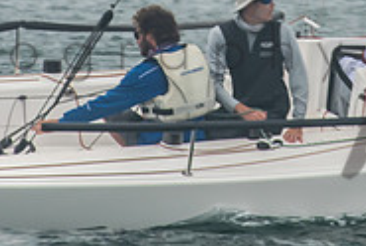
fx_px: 10529
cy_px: -96
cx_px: 255
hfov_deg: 2.0
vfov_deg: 1.3
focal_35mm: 1034
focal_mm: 220
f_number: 14
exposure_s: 1/400
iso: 800
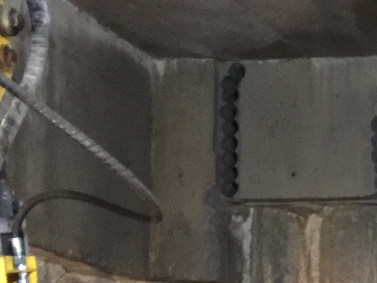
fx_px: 1133
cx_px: 619
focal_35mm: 104
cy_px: 412
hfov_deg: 16.6
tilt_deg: +3.9
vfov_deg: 13.5
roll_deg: -1.3
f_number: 2.2
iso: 640
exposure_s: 1/17
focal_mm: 4.15
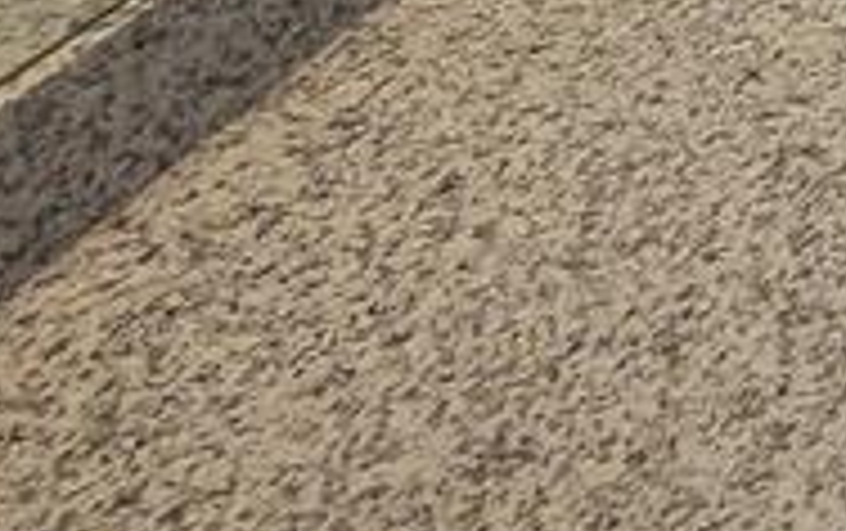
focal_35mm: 75
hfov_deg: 19.0
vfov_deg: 15.2
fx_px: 1731
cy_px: -410
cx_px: 1624
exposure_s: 1/120
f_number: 2.2
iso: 64
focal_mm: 2.2
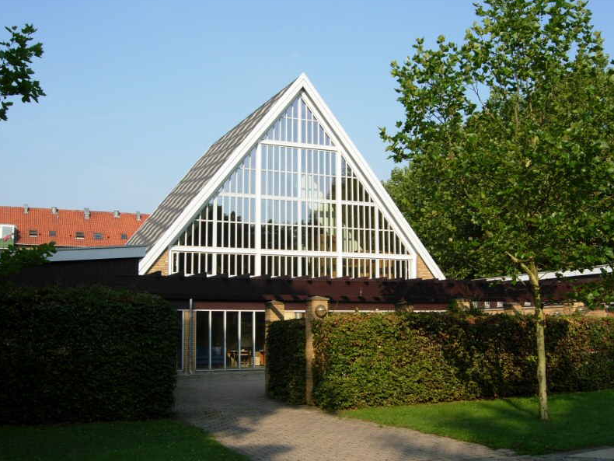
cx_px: 334
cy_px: 232
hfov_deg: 45.7
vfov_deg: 35.2
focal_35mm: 41
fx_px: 727
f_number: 5.4
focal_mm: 7.5
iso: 50
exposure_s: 1/256
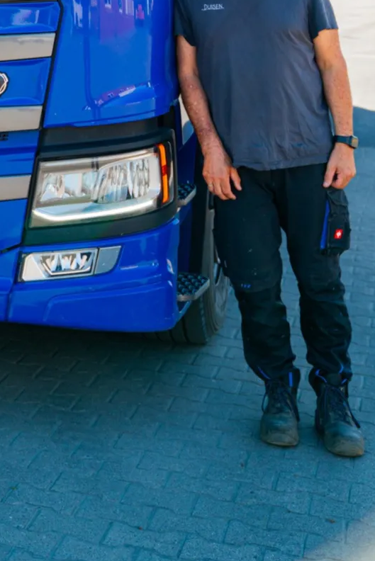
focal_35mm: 91
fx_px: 1420
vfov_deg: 21.0
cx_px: -81
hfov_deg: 14.5
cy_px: -87
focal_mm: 37
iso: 160
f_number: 2.8
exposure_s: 1/1000
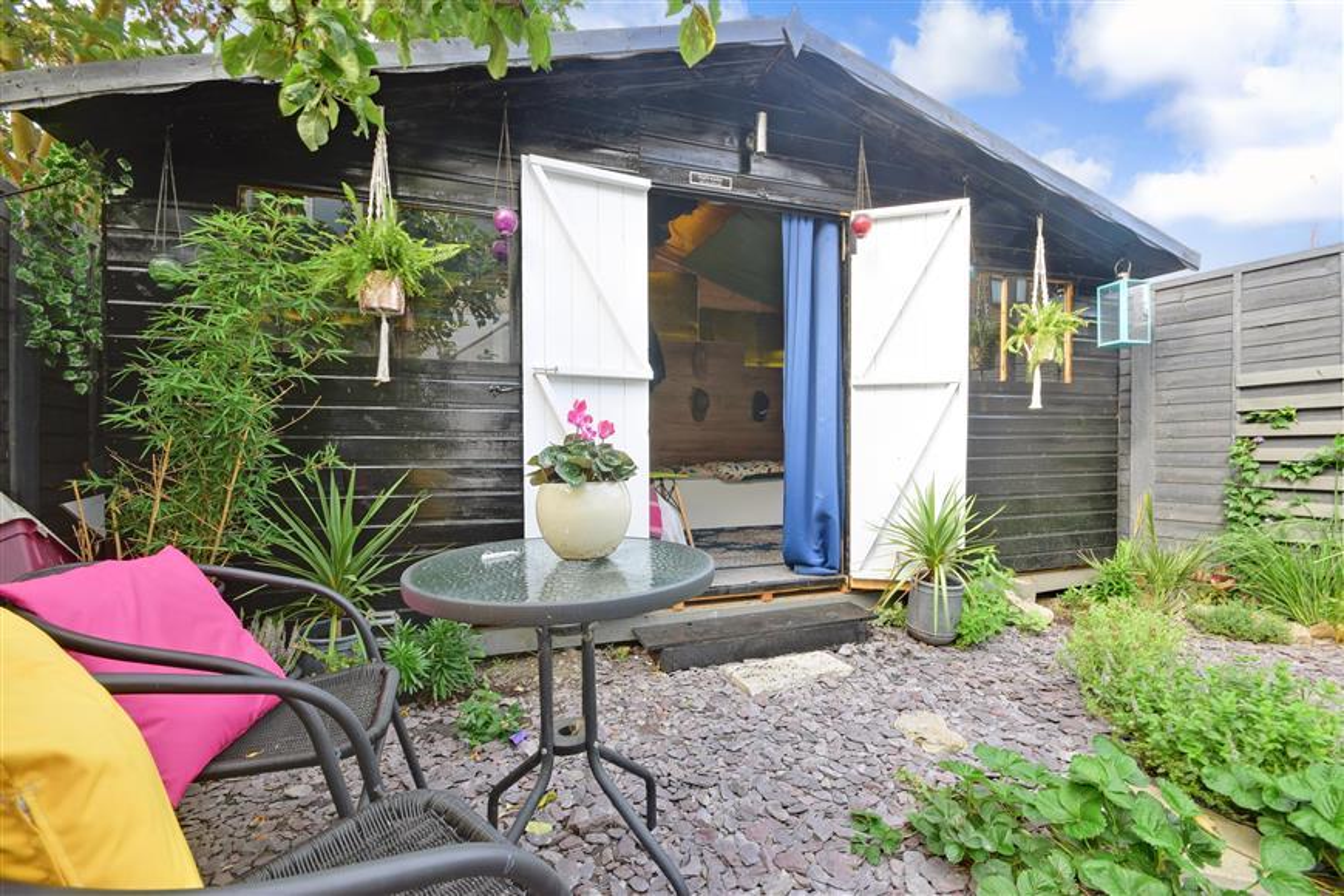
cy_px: 448
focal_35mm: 15
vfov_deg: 77.3
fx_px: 560
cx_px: 672
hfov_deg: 100.4
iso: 100
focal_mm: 10
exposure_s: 1/30
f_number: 16
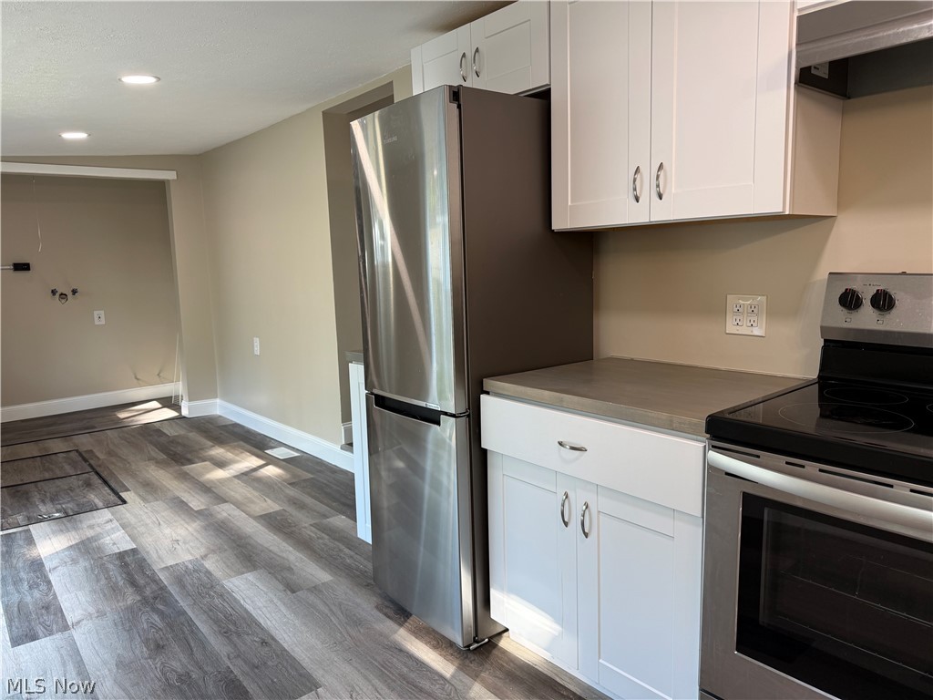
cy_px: 350
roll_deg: +1.3
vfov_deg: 56.8
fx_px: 647
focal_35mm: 24
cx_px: 466
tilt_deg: -7.4
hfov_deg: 71.6
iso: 125
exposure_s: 1/120
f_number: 1.78
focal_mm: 6.76
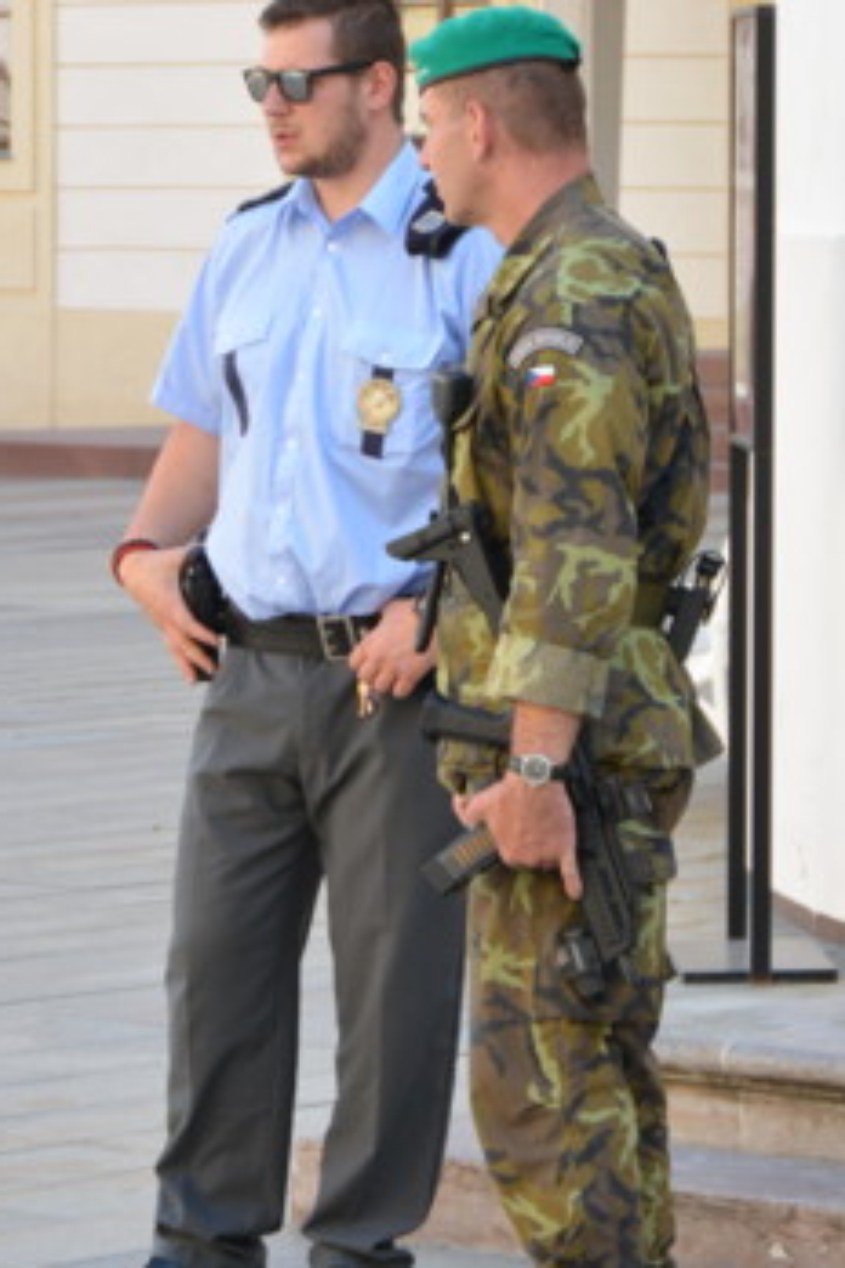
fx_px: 7147
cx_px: 466
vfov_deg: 10.1
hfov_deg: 6.8
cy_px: 762
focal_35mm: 203
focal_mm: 58.3
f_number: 5.6
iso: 180
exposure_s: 1/125
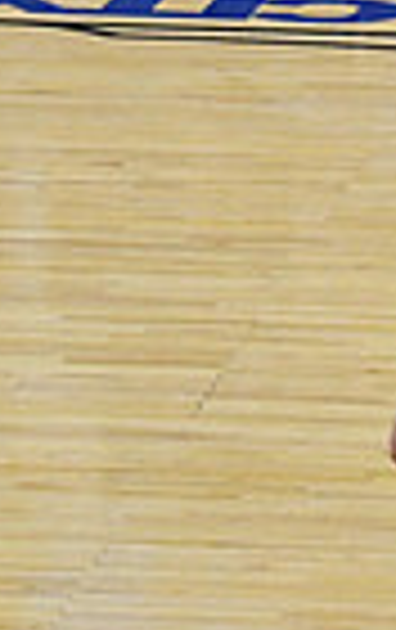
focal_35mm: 443
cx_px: 1197
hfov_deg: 2.9
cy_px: 200
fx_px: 7618
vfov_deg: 4.7
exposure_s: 1/500
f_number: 4
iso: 5000
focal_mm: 70
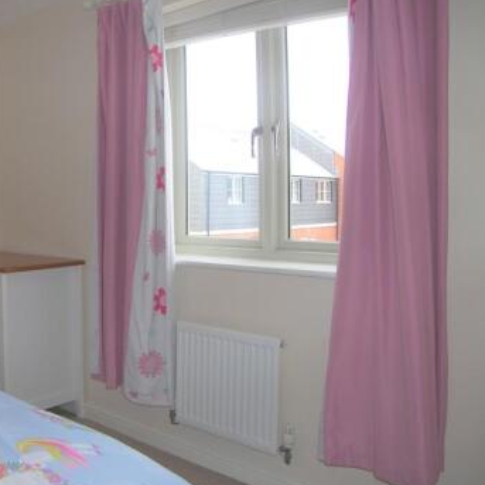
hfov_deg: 40.8
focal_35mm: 39
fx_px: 618
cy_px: 211
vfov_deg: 42.8
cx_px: 88
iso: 50
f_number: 2.8
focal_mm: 5.5
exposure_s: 1/30
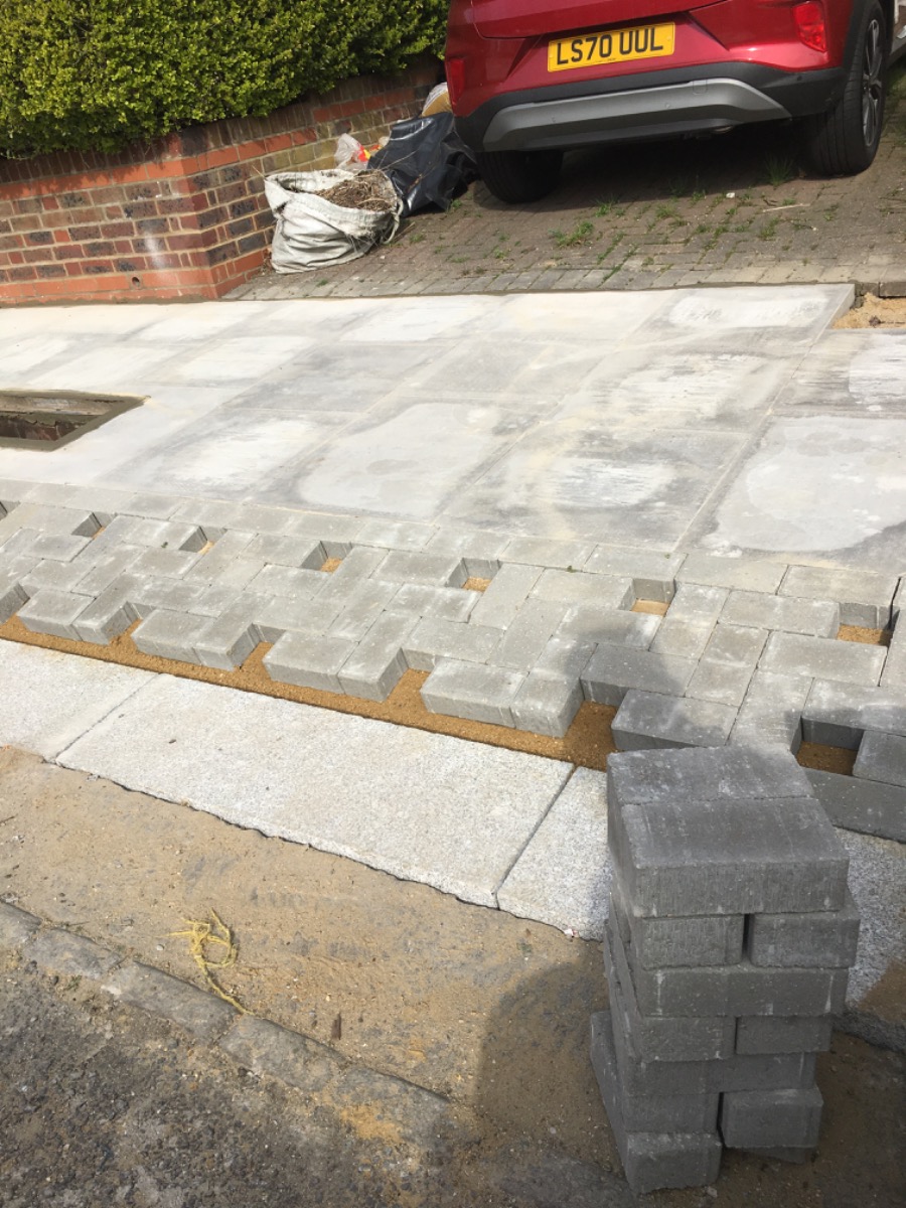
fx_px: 1012
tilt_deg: -27.9
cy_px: 604
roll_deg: +10.2
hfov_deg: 48.2
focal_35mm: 29
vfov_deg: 61.7
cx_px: 453
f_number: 2.2
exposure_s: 1/1923
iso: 25
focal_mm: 4.15
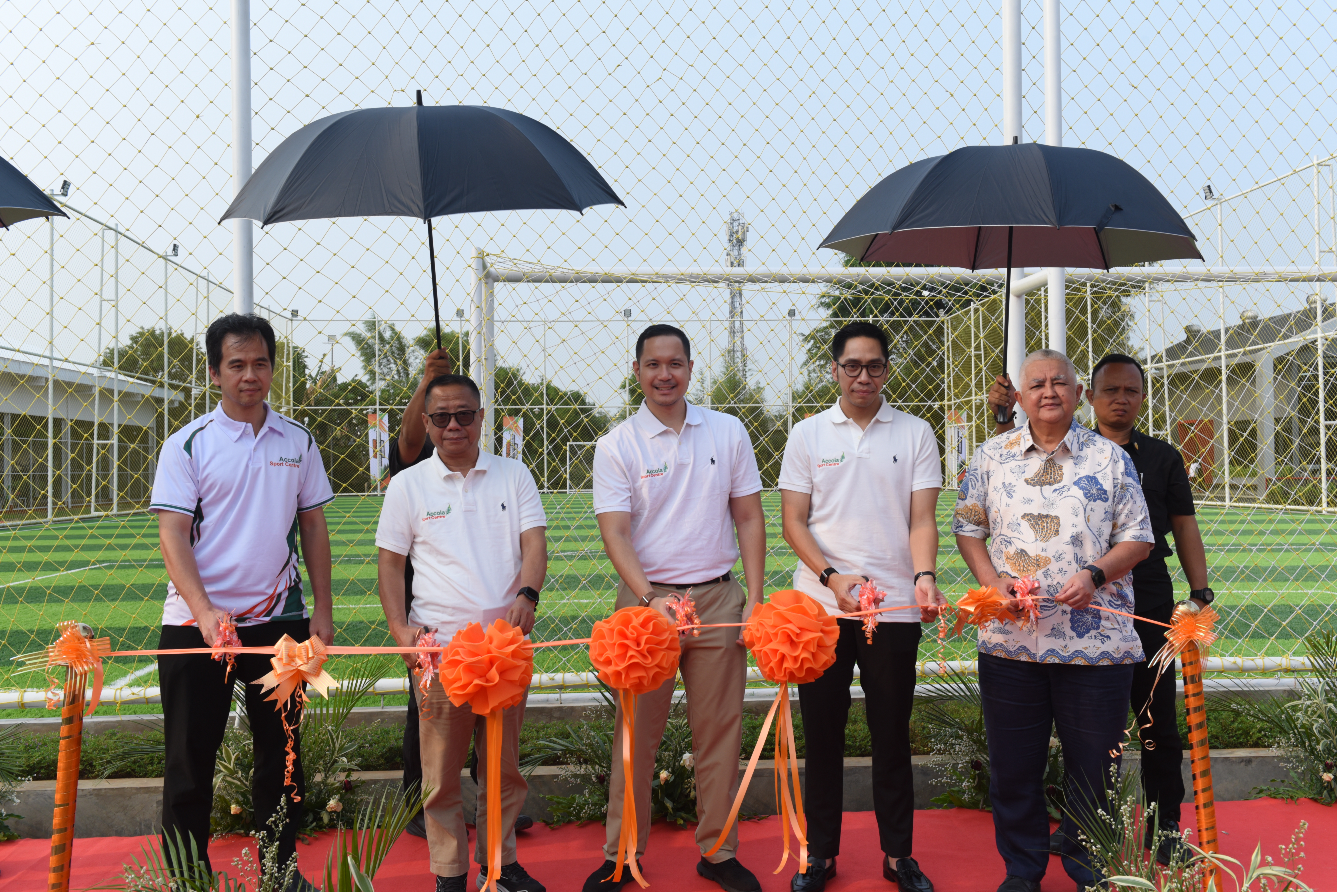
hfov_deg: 54.4
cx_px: 668
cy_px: 446
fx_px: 1300
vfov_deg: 37.9
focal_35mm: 35
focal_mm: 35
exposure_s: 1/400
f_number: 2.8
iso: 320
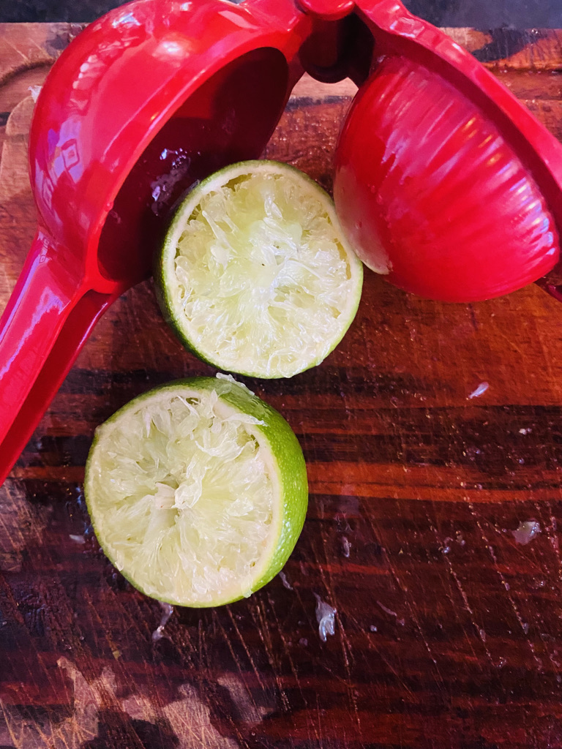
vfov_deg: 67.3
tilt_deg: -79.4
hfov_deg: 53.1
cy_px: 374
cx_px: 281
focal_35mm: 26
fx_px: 563
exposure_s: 1/30
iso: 800
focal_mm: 4.25
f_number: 1.8
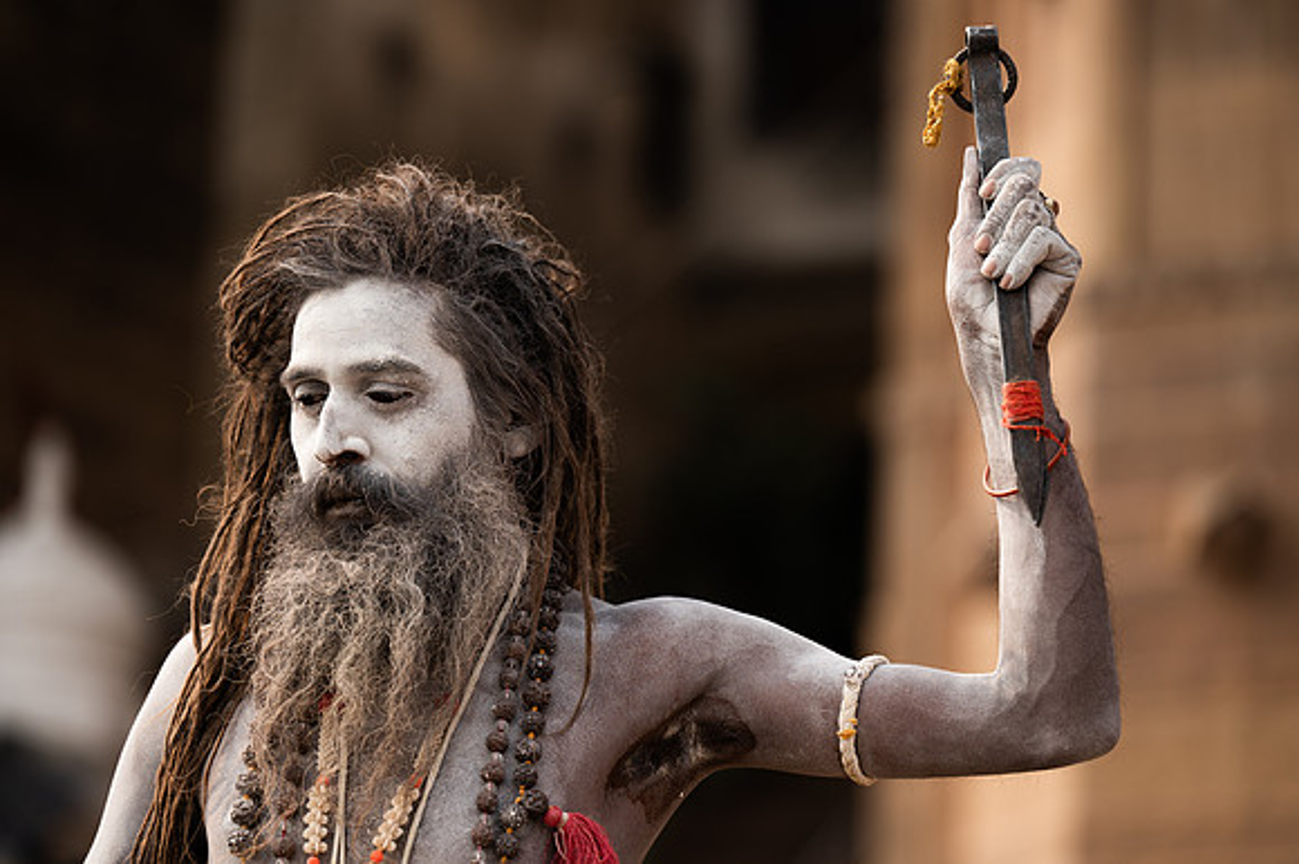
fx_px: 4327
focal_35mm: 120
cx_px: 650
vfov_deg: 11.4
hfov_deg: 17.1
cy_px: 432
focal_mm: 120
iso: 100
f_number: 2.8
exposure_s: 1/1000
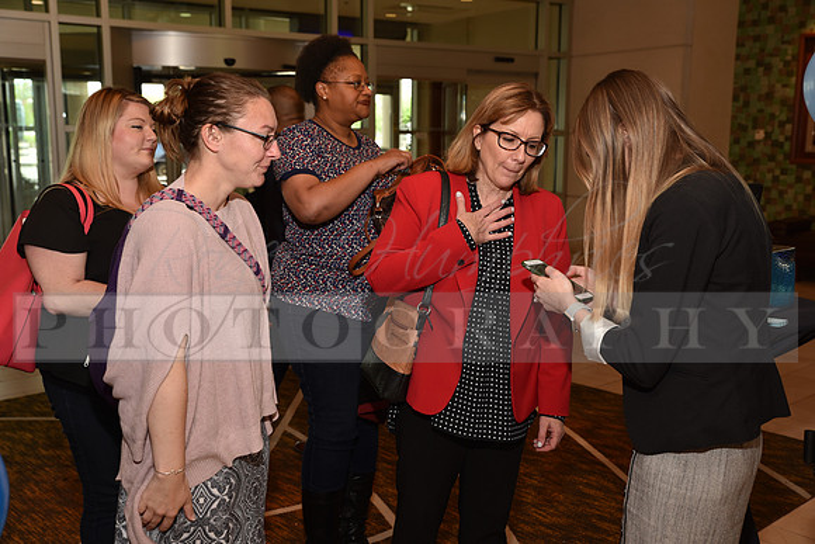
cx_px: 408
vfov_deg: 33.4
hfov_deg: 48.4
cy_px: 272
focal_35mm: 40
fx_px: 906
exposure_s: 1/60
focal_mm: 40
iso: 200
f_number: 5
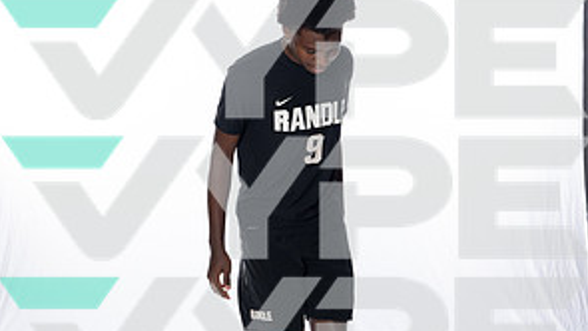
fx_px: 1247
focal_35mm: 80
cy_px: 199
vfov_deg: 15.1
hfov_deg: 26.5
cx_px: 297
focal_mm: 50
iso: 800
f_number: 8
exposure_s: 1/250
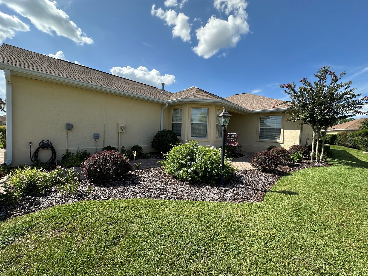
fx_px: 149
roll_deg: -2.2
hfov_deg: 102.1
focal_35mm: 14
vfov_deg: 85.7
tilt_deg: -2.2
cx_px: 184
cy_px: 138
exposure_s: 1/1195
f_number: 2.2
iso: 40
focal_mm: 2.22
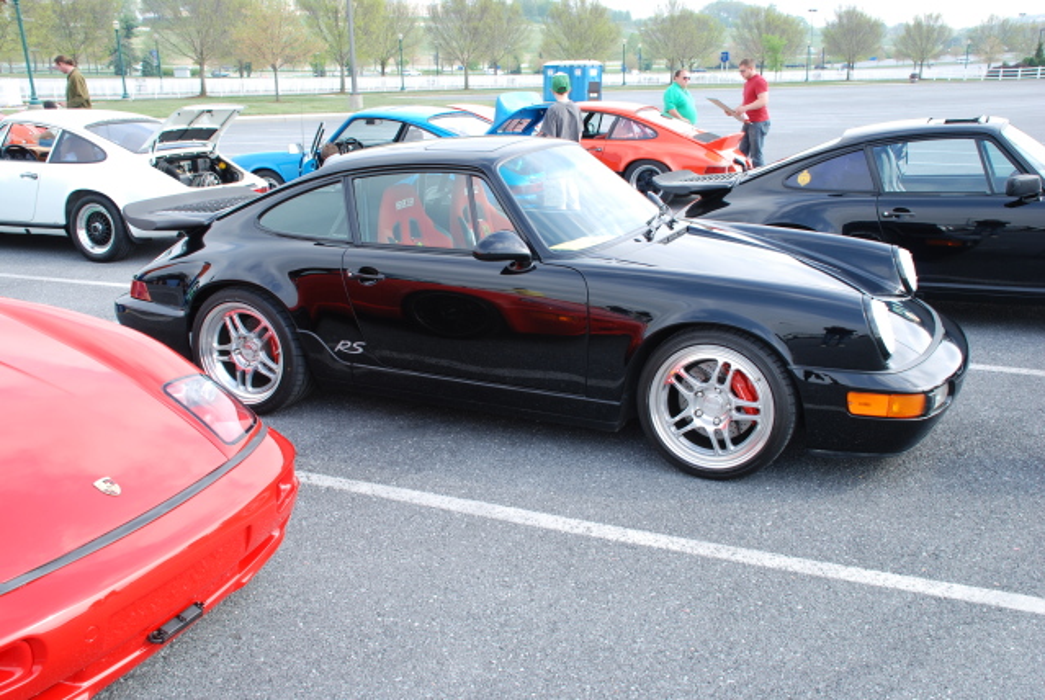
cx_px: 522
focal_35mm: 33
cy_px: 350
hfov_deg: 57.2
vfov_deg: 40.1
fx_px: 959
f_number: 7.1
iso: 100
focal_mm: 22
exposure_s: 1/60
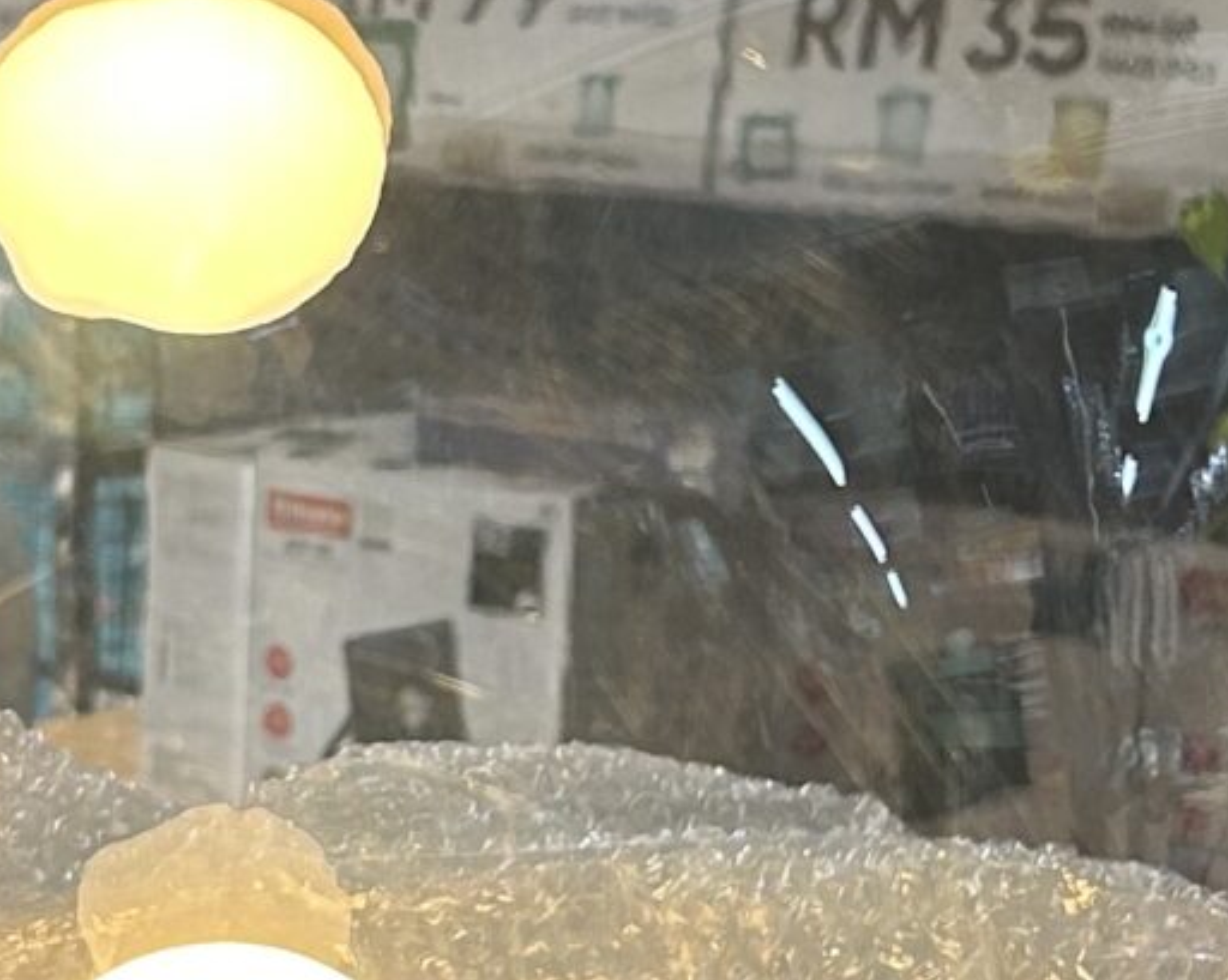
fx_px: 4613
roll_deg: -0.1
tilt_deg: -11.8
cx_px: 132
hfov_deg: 15.0
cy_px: 676
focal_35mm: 127
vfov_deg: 12.1
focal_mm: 5.7
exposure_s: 1/50
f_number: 1.5
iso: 64
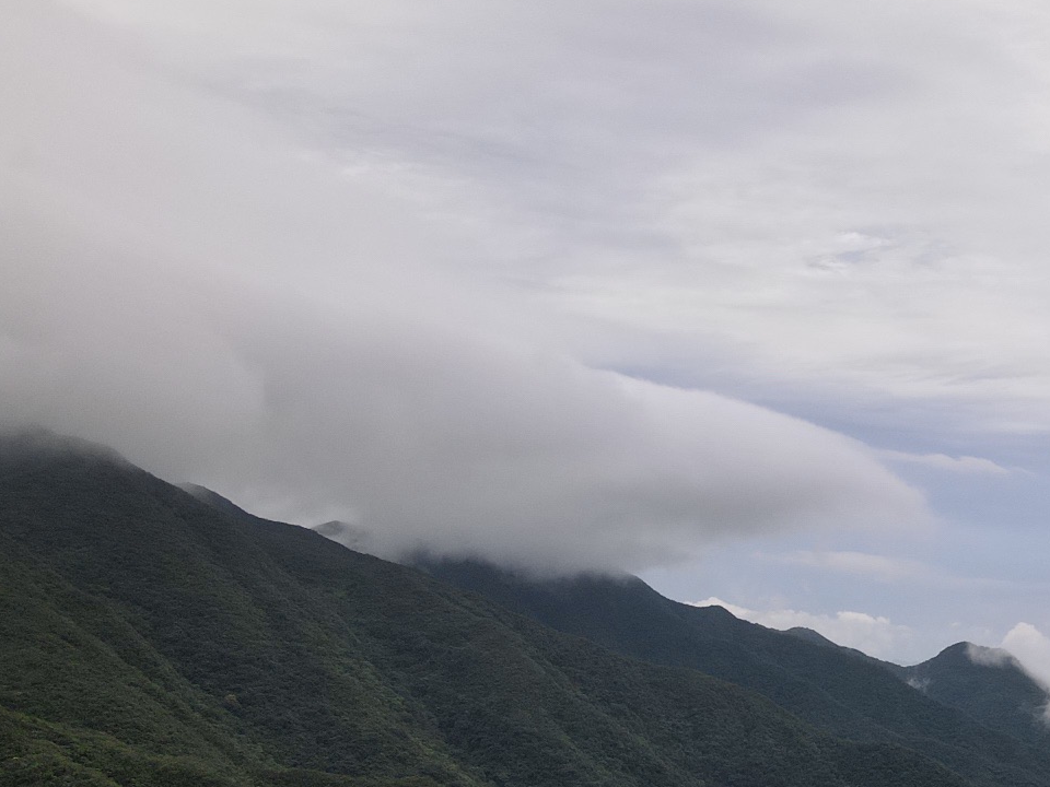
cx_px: 1038
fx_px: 1517
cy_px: 611
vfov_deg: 28.6
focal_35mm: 50
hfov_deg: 34.8
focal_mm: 4.5
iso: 110
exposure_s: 1/15
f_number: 2.8
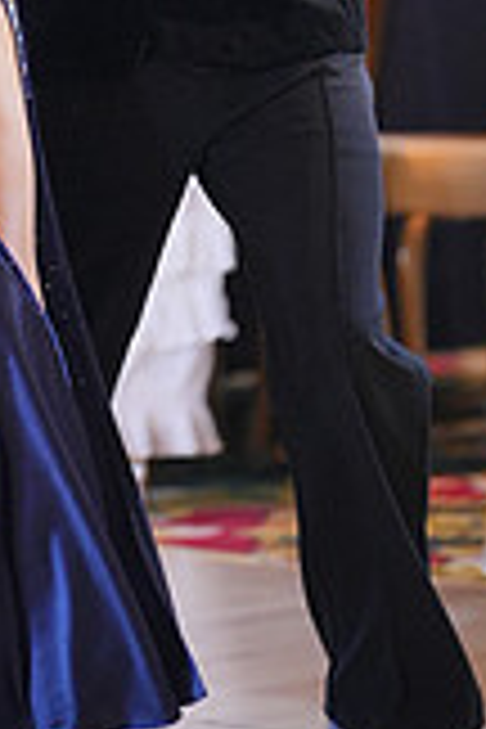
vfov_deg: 6.1
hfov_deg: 4.1
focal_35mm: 336
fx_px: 6803
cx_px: 20
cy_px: -212
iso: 1600
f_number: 2
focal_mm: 94
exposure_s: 1/500
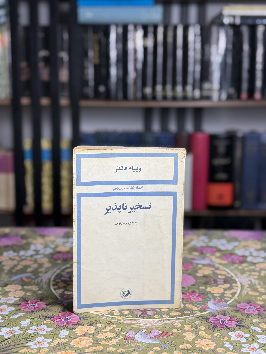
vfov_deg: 39.7
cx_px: 133
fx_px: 492
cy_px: 177
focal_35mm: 48
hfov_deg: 30.3
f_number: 1.78
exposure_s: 1/100
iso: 50
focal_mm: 6.76
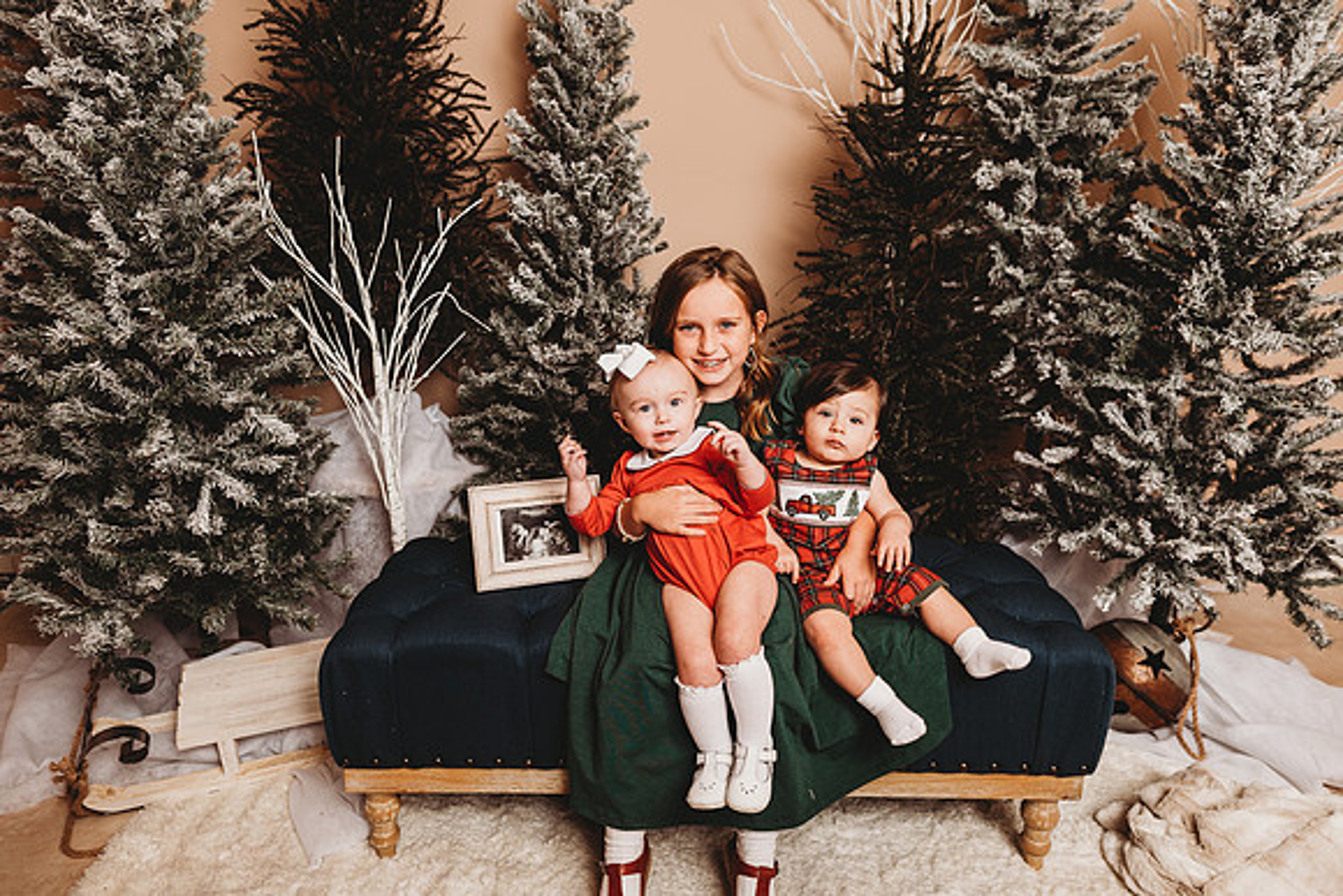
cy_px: 448
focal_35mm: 24
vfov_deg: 53.2
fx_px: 896
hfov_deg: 73.7
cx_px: 672
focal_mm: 24
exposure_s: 1/160
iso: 100
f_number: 3.2
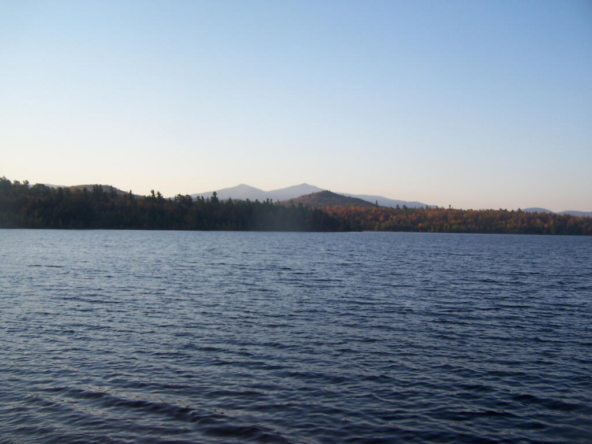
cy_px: 222
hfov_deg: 49.0
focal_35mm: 38
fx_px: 650
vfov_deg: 37.7
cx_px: 296
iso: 80
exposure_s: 1/400
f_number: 2.8
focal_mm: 6.3
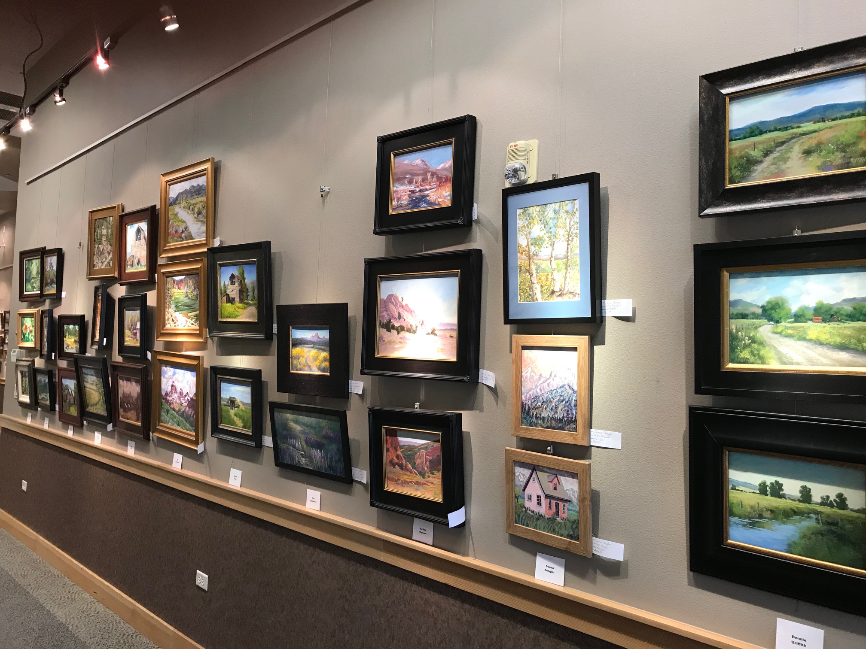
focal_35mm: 28
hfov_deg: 63.4
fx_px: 700
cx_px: 433
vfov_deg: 49.7
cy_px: 324
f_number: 1.8
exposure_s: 1/24
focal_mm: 3.99
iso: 40
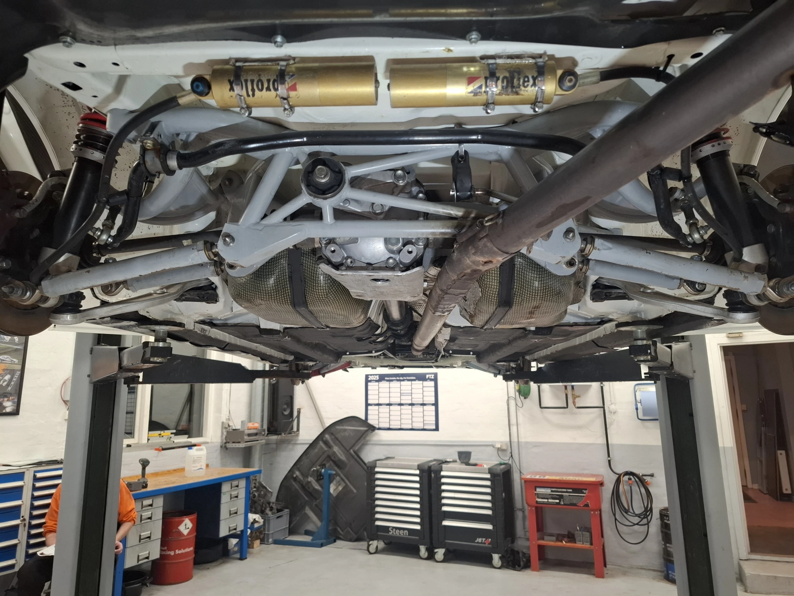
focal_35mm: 23
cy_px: 298
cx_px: 397
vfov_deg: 58.9
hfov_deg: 73.9
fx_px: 528
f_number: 1.8
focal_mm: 5.54
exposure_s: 1/50
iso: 200
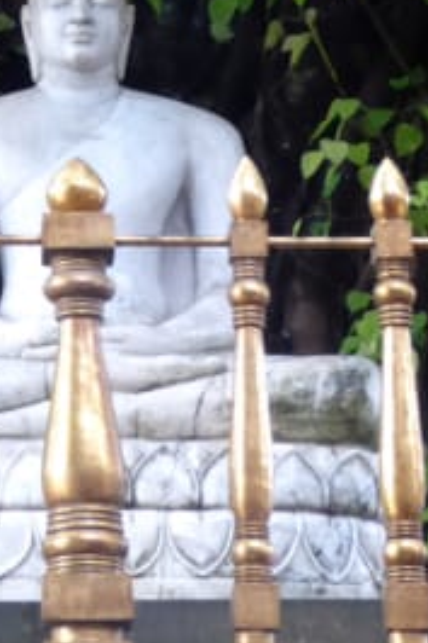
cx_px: -65
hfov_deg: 5.8
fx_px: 4196
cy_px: -111
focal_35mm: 235
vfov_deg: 8.7
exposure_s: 1/25
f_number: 4.5
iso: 800
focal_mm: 12.5
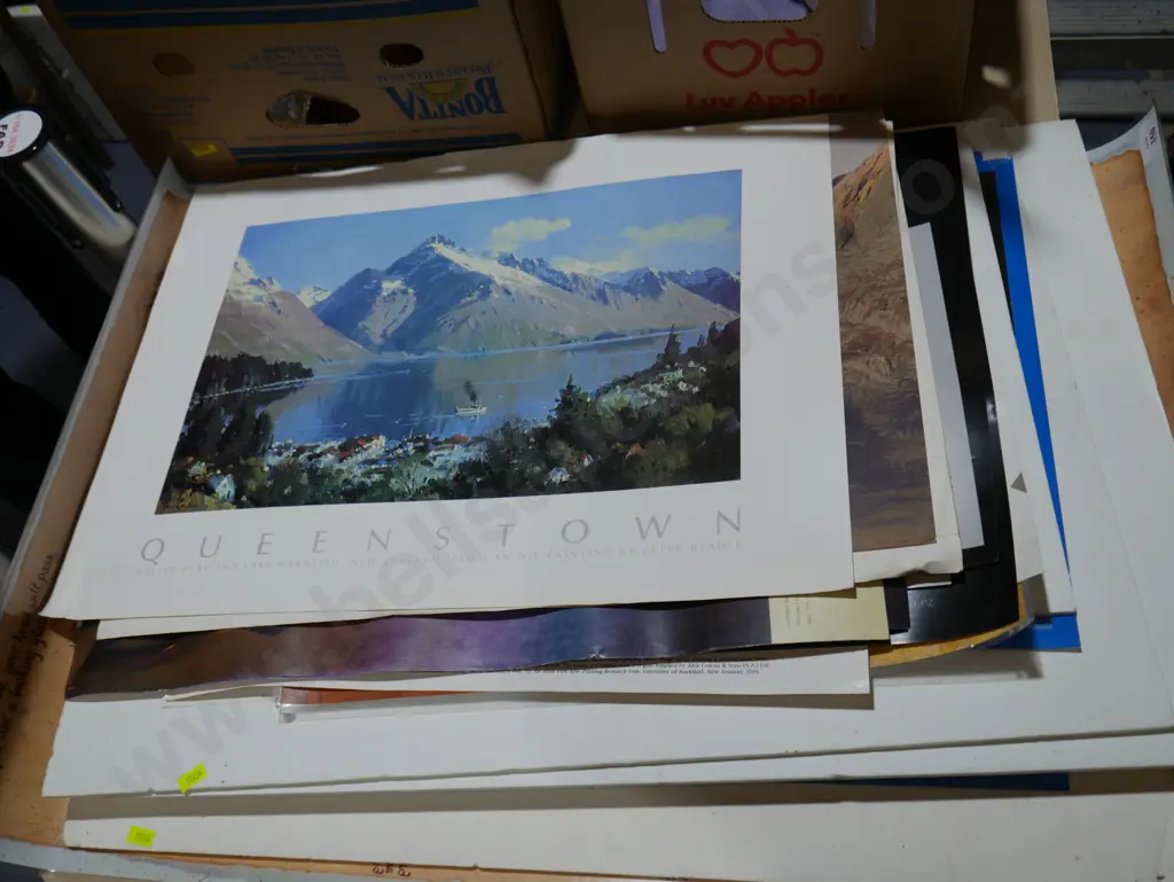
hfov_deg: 53.9
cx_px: 587
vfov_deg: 41.8
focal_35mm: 34
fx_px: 1154
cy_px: 441
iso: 200
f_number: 4.5
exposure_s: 1/160
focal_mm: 17
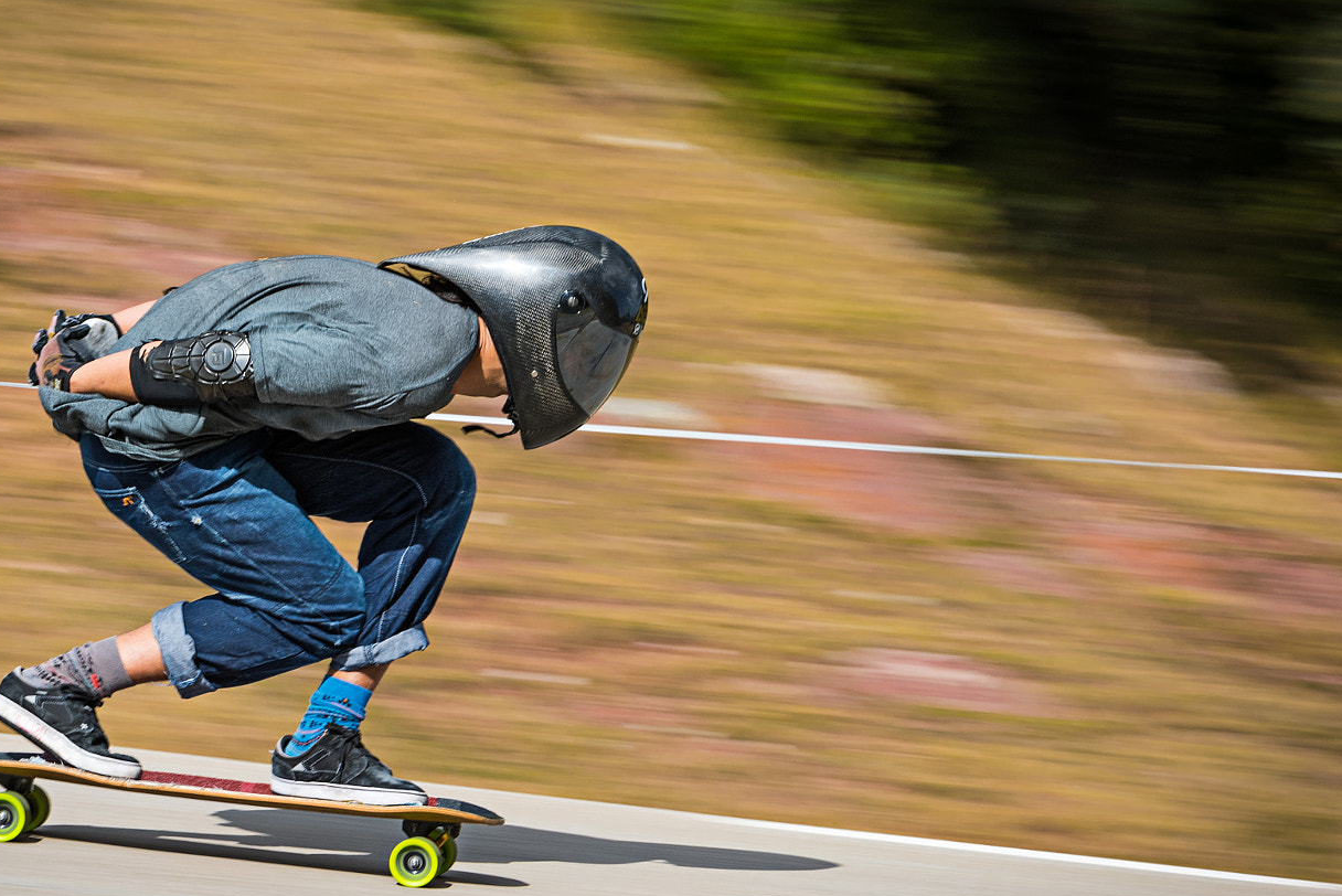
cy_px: 465
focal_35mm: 171
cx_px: 515
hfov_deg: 12.0
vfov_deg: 8.0
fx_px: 6377
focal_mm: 130
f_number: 14
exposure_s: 1/125
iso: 100
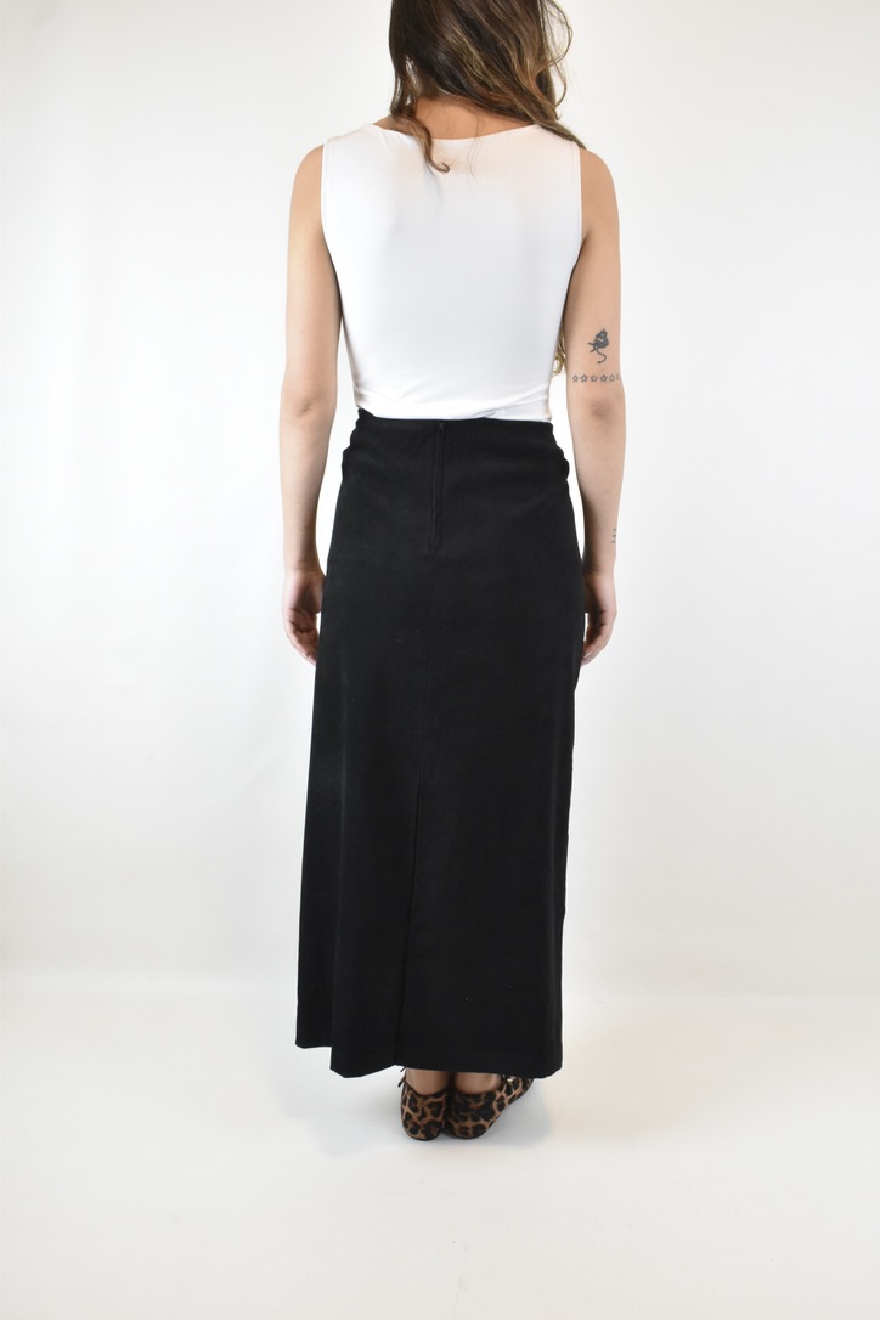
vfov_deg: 59.5
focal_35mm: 32
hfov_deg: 41.7
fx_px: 1155
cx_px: 440
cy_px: 660
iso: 1600
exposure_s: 1/20
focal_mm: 21
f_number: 16
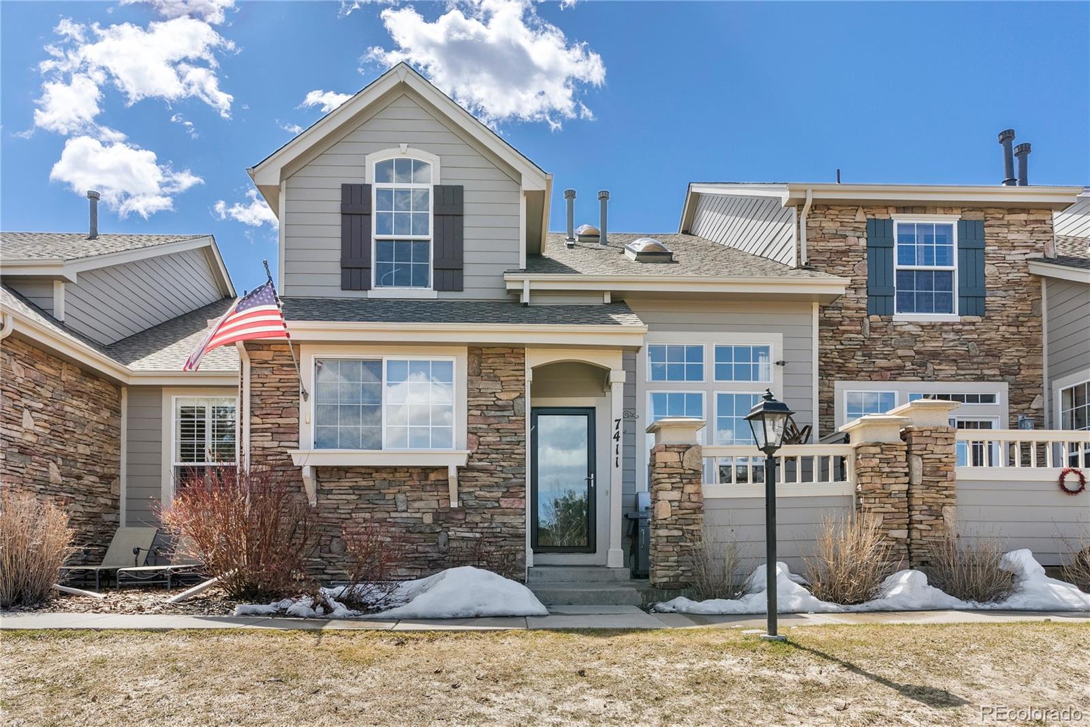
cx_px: 545
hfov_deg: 76.1
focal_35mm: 23
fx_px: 697
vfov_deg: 55.1
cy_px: 364
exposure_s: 1/400
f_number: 9
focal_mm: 23
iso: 640
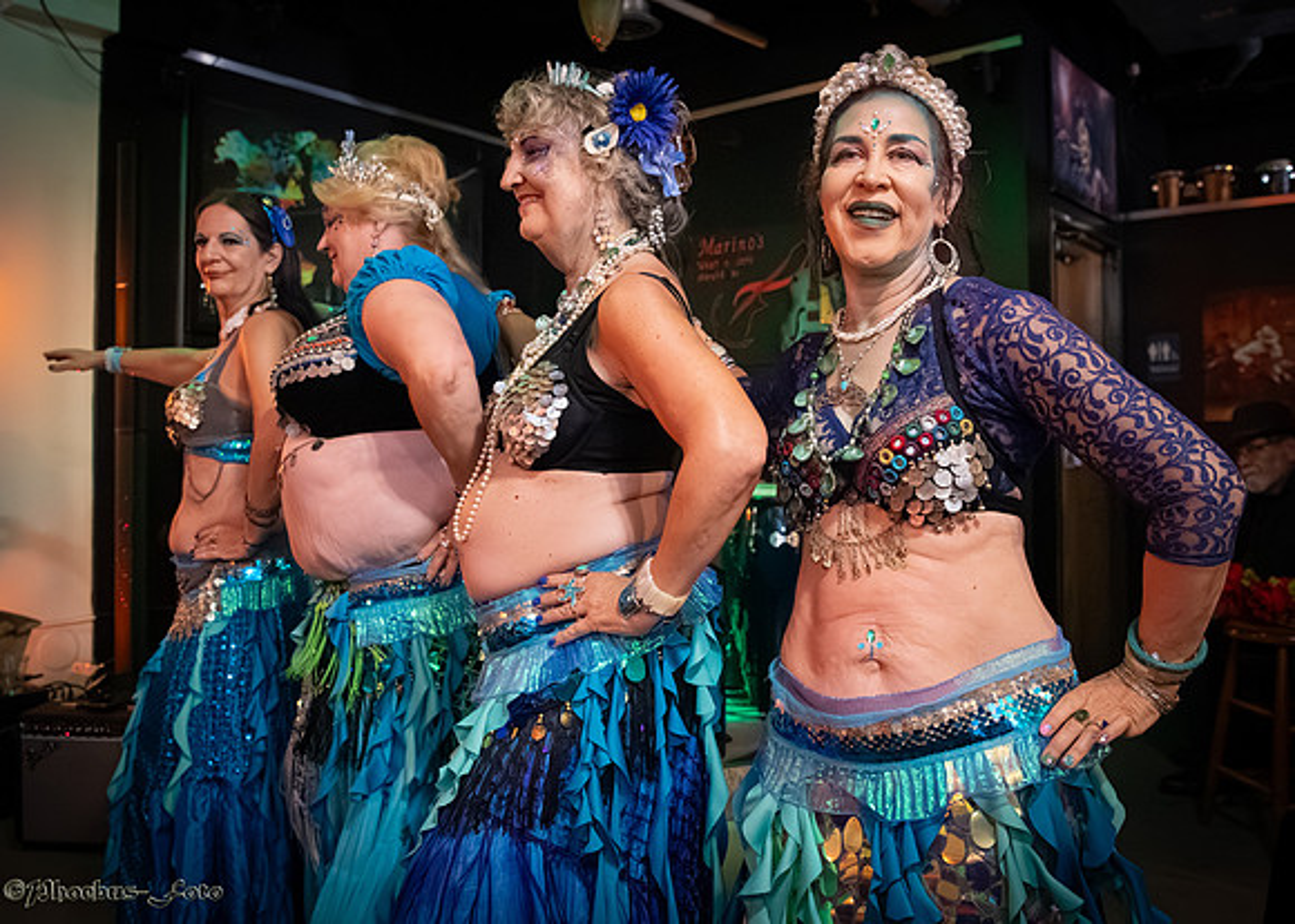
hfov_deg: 62.1
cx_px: 681
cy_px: 405
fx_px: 1075
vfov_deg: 46.4
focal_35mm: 29
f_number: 4
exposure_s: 1/200
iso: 40000
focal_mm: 24
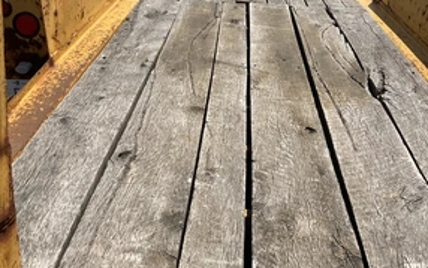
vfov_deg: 29.6
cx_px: 256
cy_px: 85
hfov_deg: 46.0
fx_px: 502
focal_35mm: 43
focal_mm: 3
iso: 25
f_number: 1.8
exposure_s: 1/2141
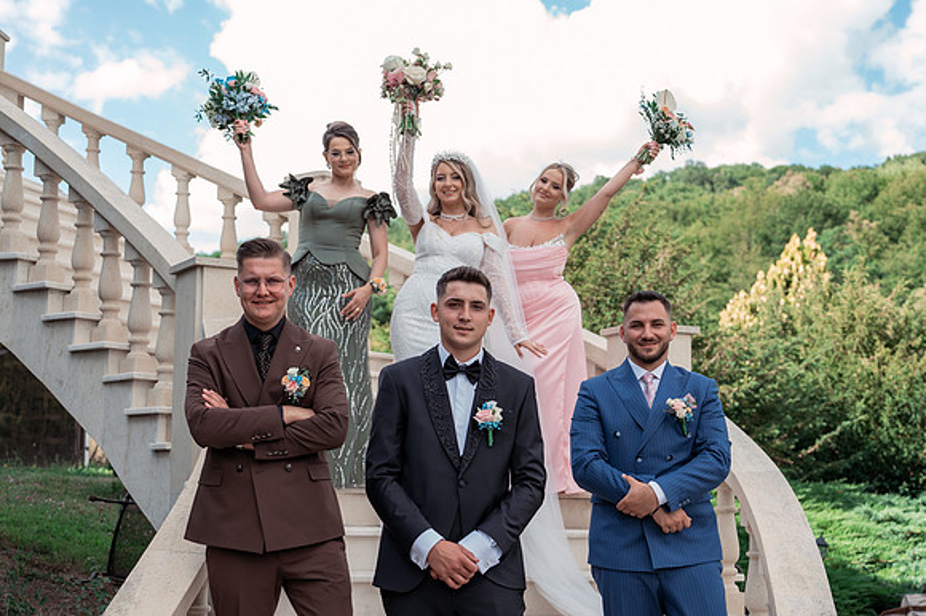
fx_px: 1283
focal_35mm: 50
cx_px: 482
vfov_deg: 26.9
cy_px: 381
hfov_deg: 39.7
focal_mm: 40
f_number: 3.2
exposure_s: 1/500
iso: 160
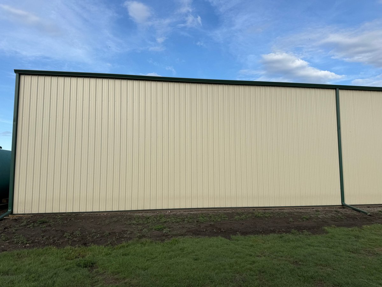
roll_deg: -0.8
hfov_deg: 71.6
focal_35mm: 24
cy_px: 144
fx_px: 265
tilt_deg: +5.8
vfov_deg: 56.8
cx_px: 191
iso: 80
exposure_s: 1/2703
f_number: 1.78
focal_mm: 6.76
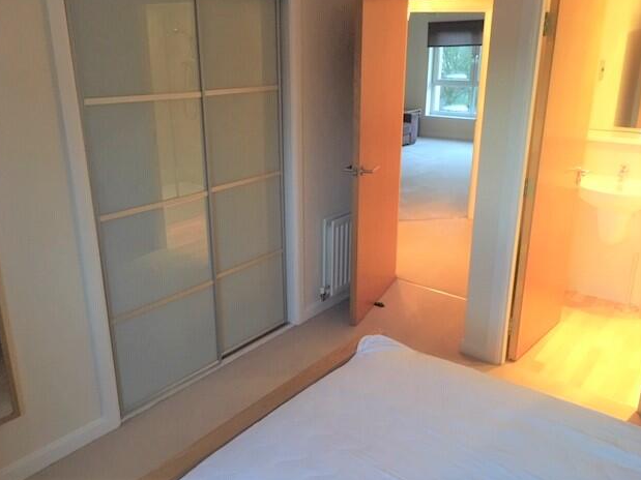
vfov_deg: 46.8
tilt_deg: -17.7
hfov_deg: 60.0
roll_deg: +0.7
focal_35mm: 30
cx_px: 316
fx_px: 555
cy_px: 236
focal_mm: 4.15
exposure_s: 1/17
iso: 250
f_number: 2.2
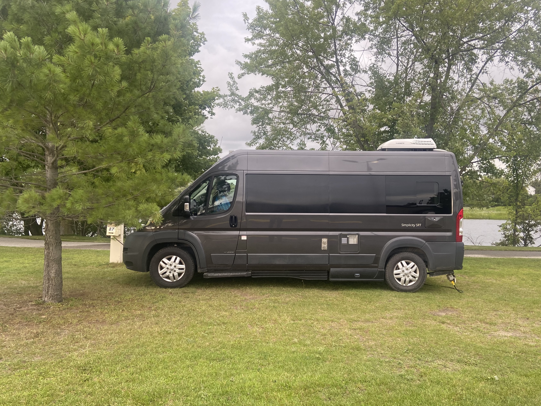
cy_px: 209
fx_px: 484
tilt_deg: -1.6
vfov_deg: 45.4
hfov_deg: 58.2
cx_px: 297
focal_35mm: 31
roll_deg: -0.7
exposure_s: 1/122
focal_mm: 4.25
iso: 64
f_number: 1.8
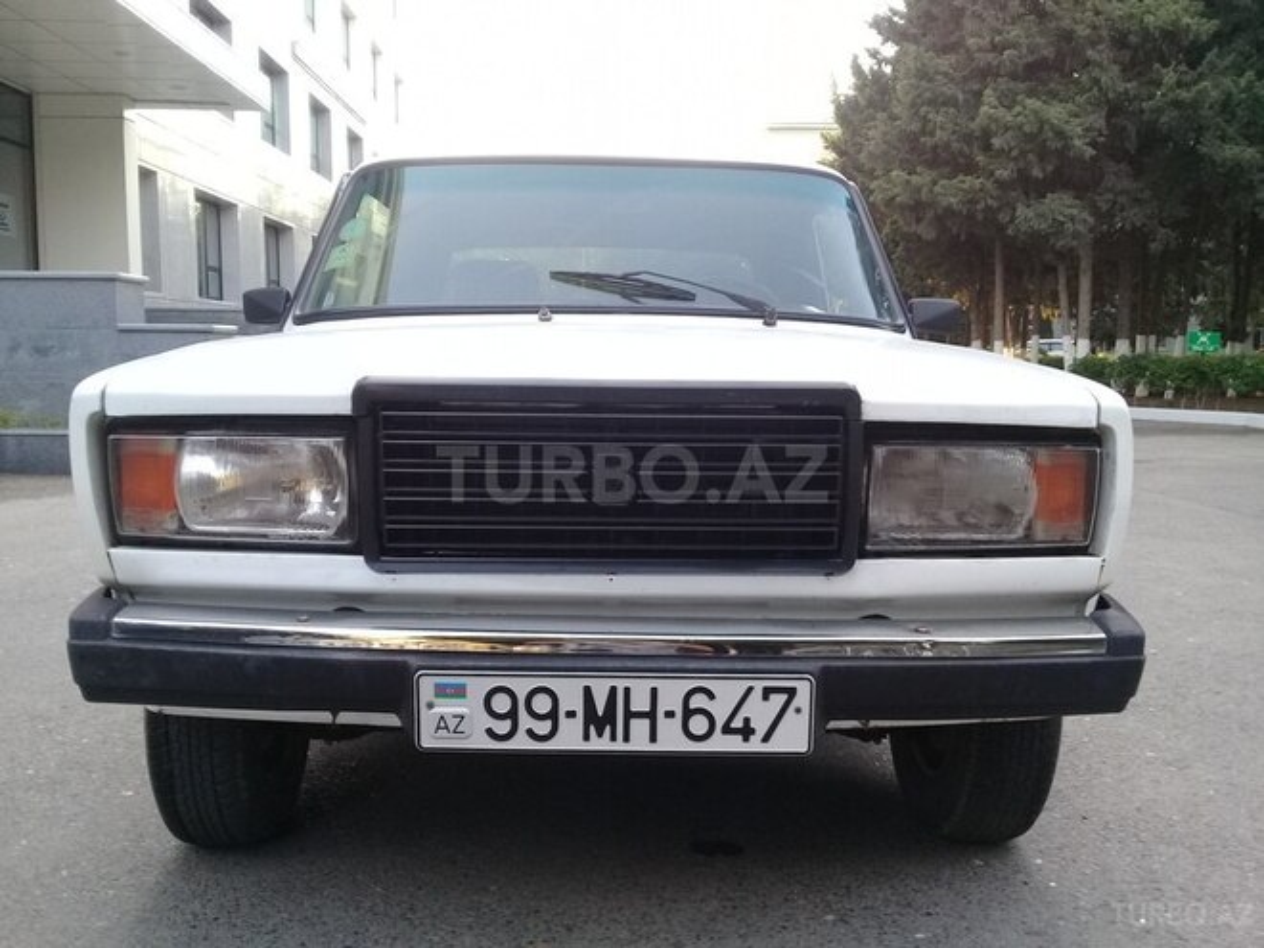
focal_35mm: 31
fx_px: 1132
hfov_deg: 58.4
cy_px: 474
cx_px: 632
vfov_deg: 45.4
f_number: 2.2
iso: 50
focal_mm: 3.3
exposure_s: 1/50
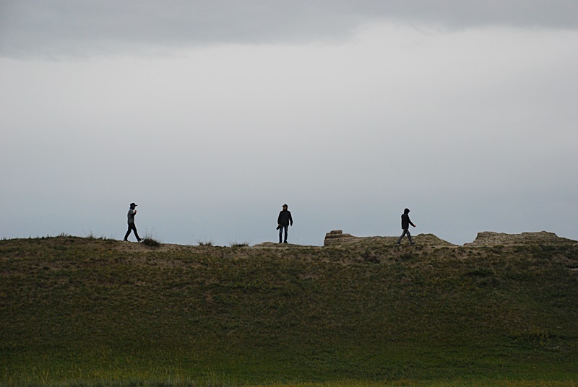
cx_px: 289
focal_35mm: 99
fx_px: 1592
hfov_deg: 20.6
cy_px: 194
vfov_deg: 13.9
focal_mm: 66
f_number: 6.3
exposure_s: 1/1600
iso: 400
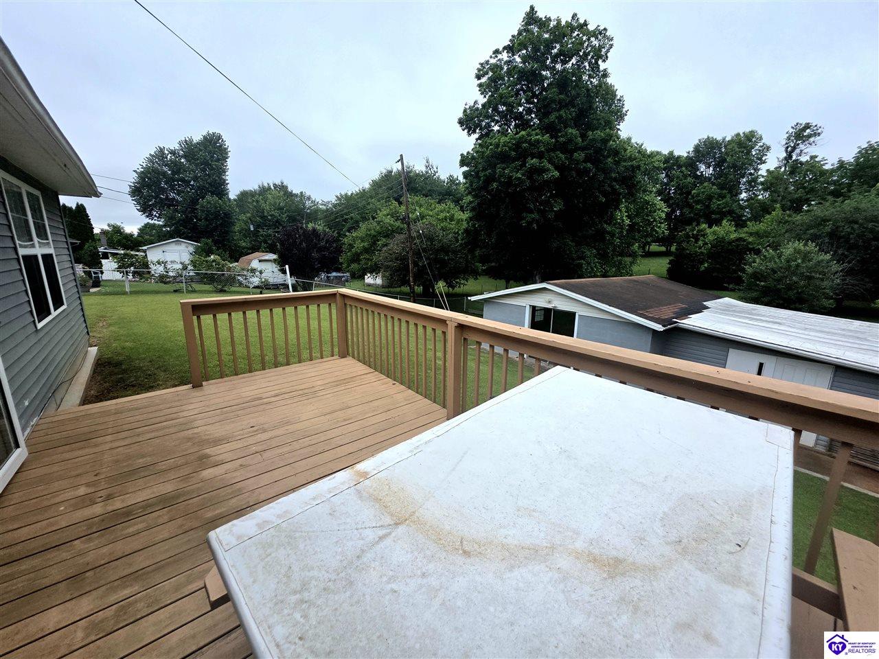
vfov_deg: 89.9
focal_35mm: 13
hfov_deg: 106.2
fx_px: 330
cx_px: 440
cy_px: 330
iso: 50
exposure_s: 1/2000
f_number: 1.9
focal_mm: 2.2
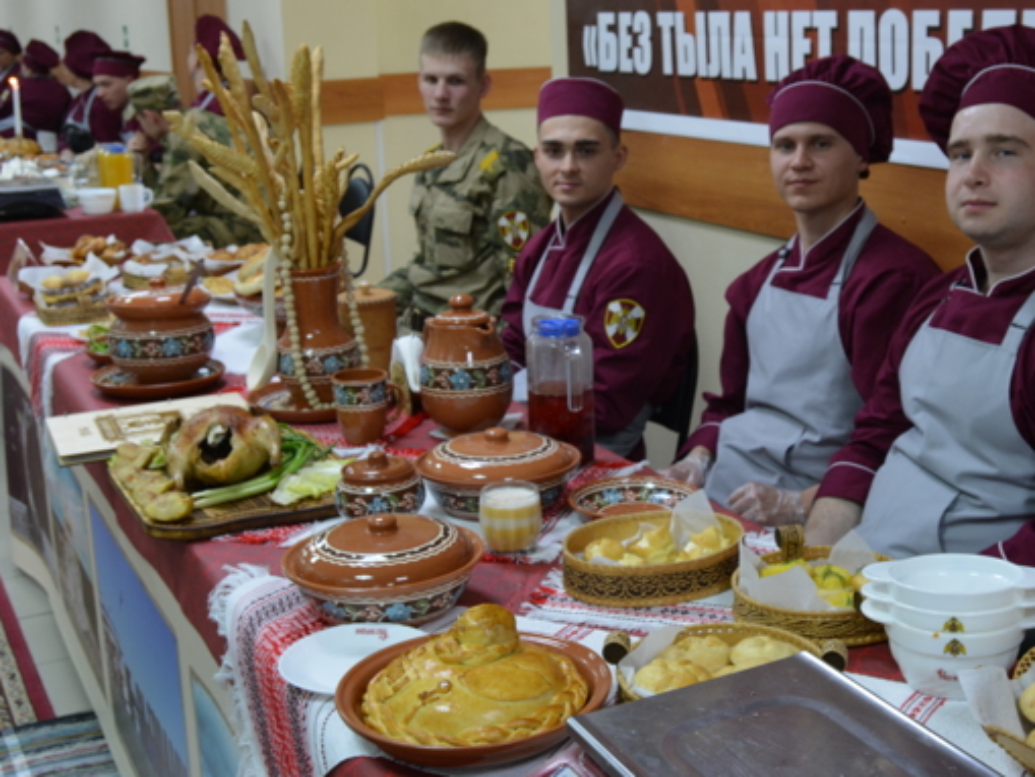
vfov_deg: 28.5
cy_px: 323
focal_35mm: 51
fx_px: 1525
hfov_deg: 37.2
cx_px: 667
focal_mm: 24
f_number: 7.1
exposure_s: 1/30
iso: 800
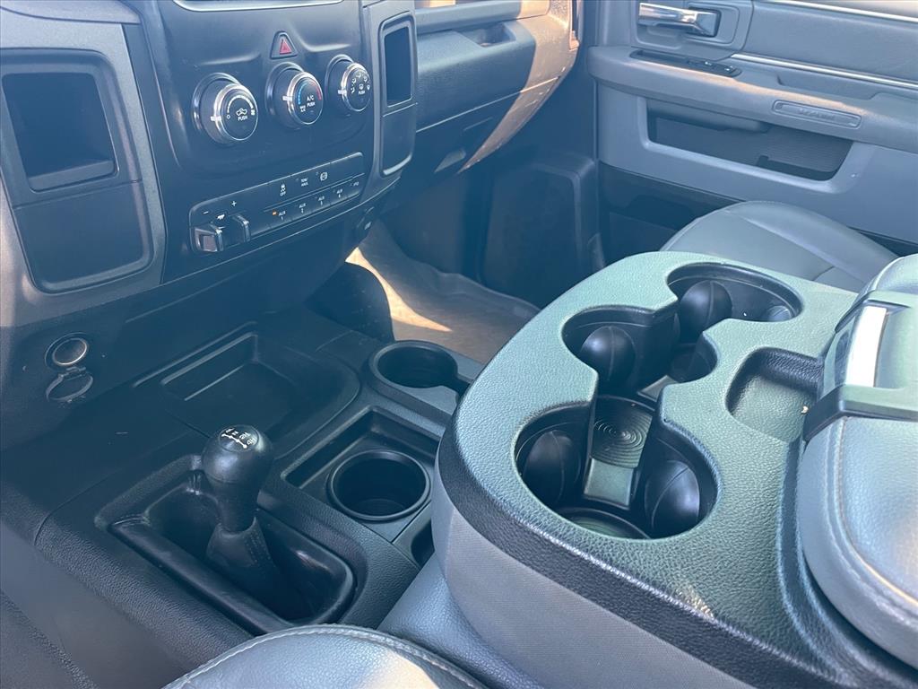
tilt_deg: -36.0
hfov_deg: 67.3
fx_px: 690
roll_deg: -9.7
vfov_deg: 53.1
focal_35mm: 26
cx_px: 459
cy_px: 344
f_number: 1.6
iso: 160
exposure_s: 1/60
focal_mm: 4.2
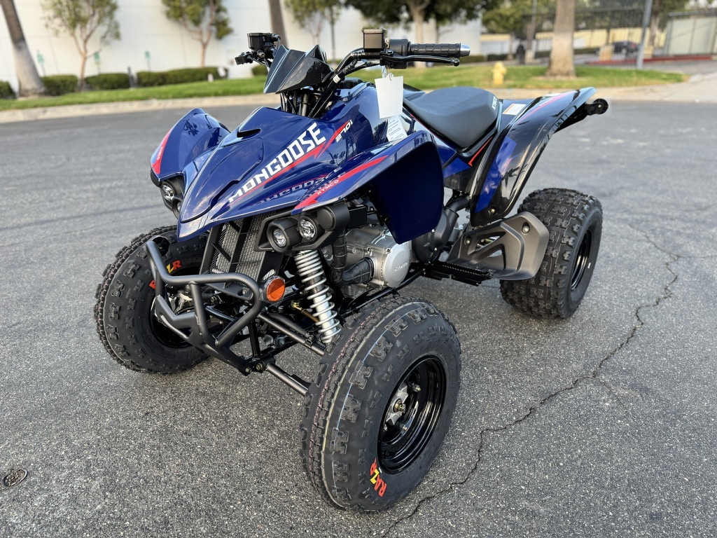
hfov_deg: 71.6
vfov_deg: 56.8
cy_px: 269
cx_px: 358
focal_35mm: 24
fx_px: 497
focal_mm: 6.76
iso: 200
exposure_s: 1/121
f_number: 1.78
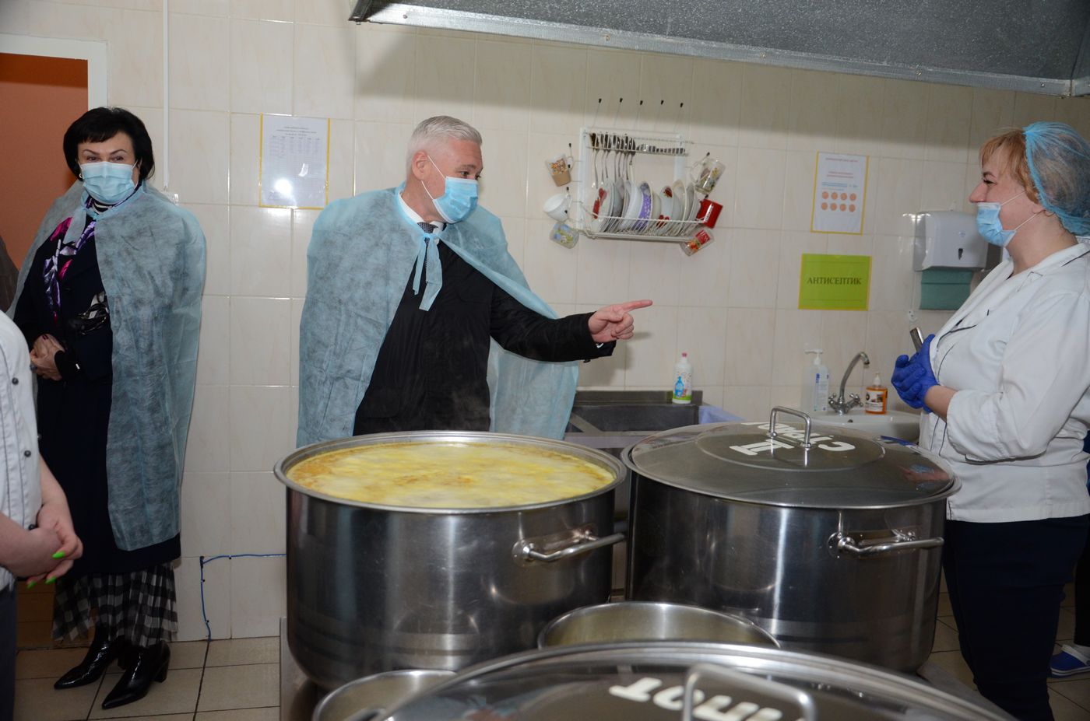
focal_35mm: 33
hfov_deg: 57.3
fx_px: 997
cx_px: 545
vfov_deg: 39.8
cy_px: 360
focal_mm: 22
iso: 800
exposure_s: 1/250
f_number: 3.8
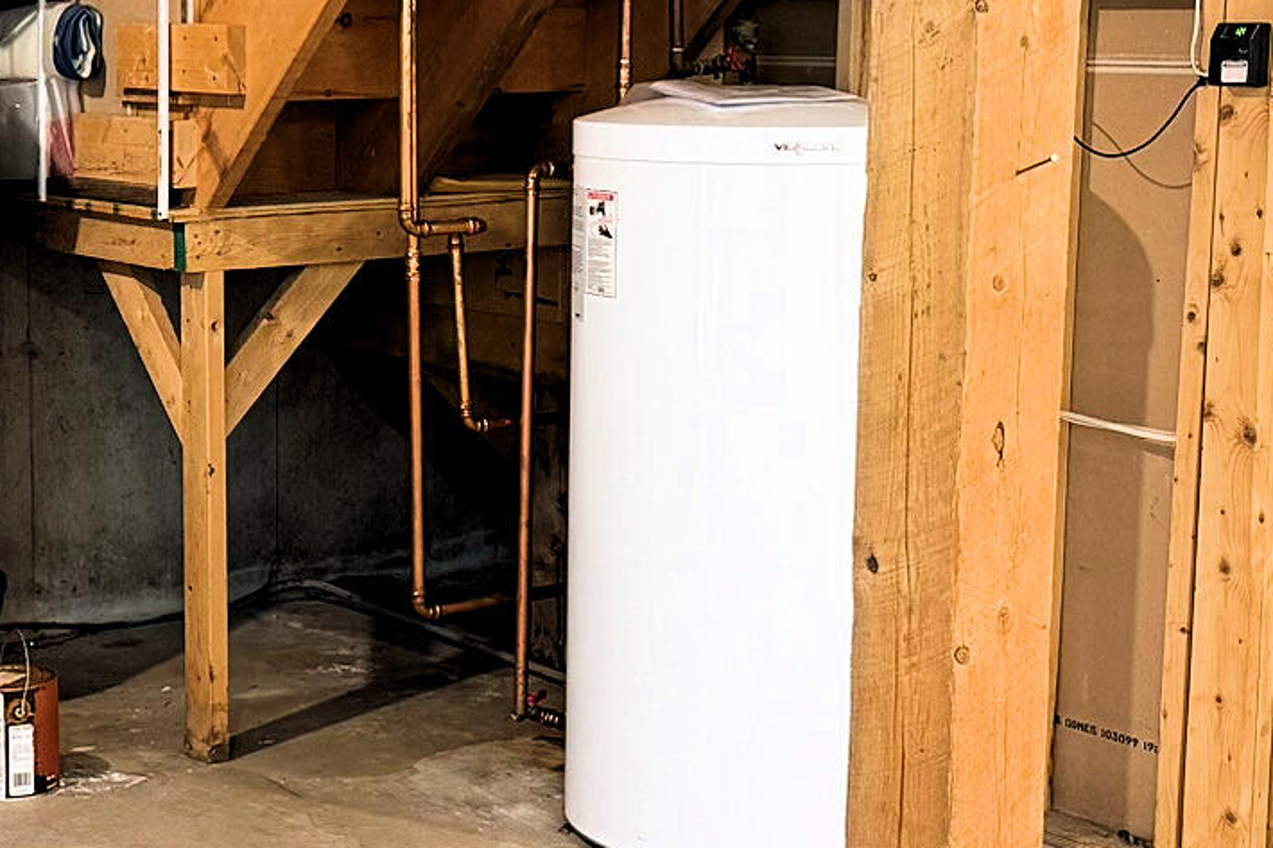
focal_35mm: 72
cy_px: 371
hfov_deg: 27.7
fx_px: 2545
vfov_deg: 18.9
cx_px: 319
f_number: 1.78
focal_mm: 6.76
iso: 320
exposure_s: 1/60
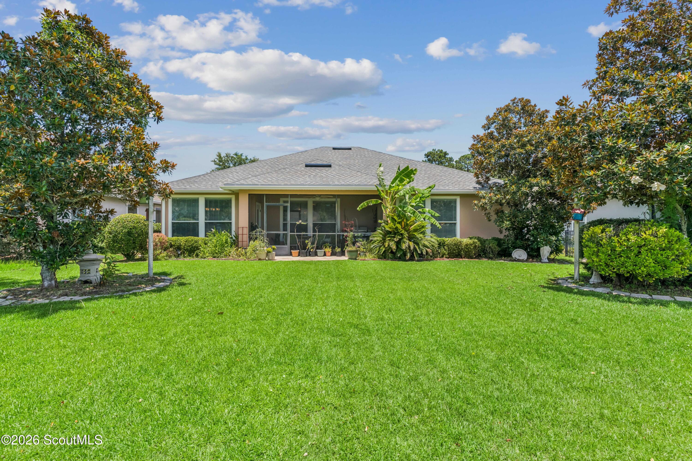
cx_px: 346
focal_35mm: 17
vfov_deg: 70.5
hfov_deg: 93.3
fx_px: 327
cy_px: 230
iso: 250
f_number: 8
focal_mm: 17
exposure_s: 1/320
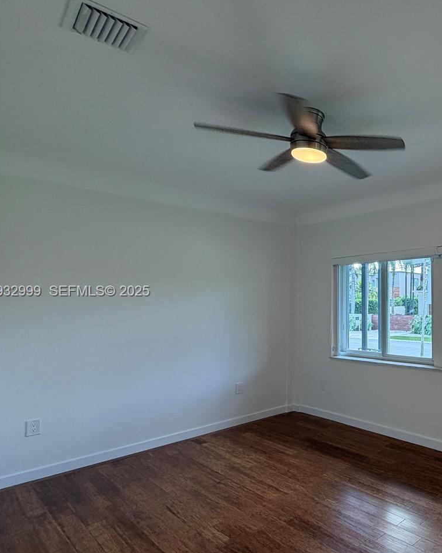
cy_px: 292
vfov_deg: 72.6
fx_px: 376
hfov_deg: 50.3
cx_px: 434
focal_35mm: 23
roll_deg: +0.3
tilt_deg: +1.7
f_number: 2.2
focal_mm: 2.22
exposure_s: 1/120
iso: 80
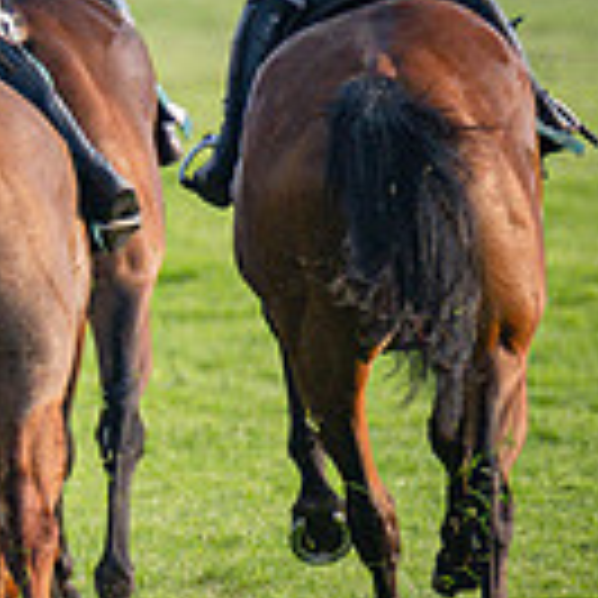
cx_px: -639
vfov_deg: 0.8
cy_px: -11
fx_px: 43077
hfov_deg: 0.8
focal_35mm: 2204
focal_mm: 280
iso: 400
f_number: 4
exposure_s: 1/1250
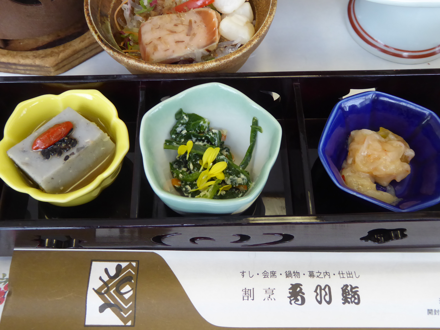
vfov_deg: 36.8
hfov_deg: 47.9
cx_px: 220
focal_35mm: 39
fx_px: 496
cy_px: 165
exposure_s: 1/40
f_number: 3.7
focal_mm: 6.7
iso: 400
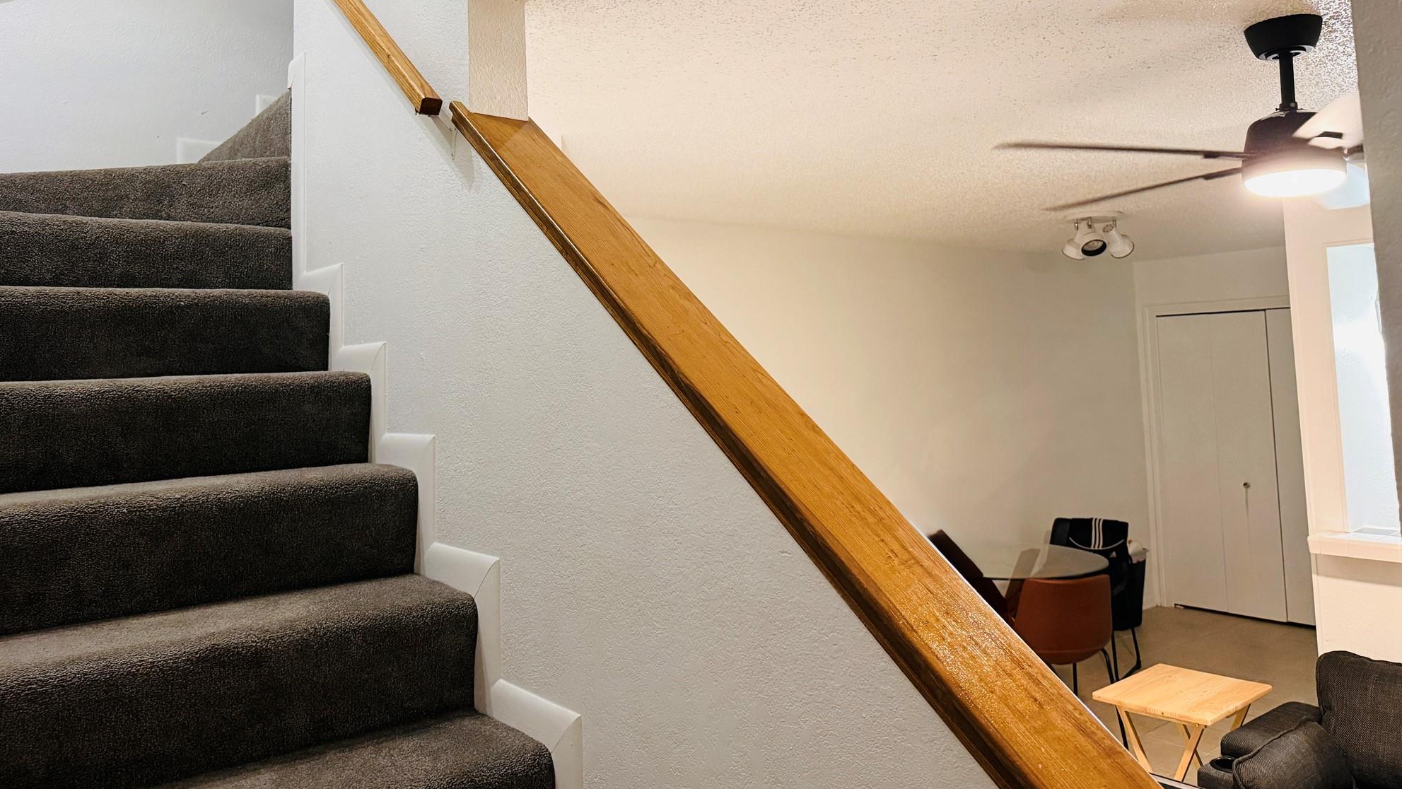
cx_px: 707
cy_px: 271
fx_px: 1004
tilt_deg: +5.2
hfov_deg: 69.9
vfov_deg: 42.4
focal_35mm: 27
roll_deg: +0.8
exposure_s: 1/58
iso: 320
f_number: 1.78
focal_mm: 6.76
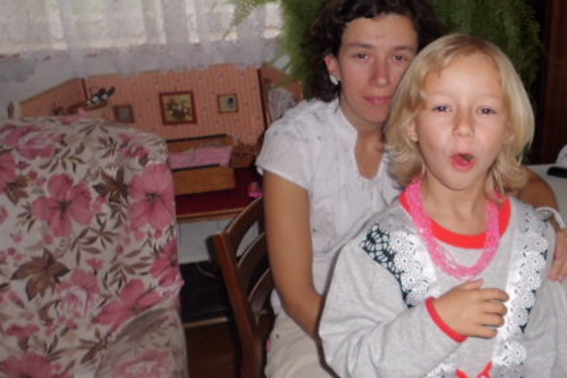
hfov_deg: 42.7
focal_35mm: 45
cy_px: 214
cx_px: 400
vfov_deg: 29.8
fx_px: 709
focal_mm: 5.3
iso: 100
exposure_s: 1/60
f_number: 3.4
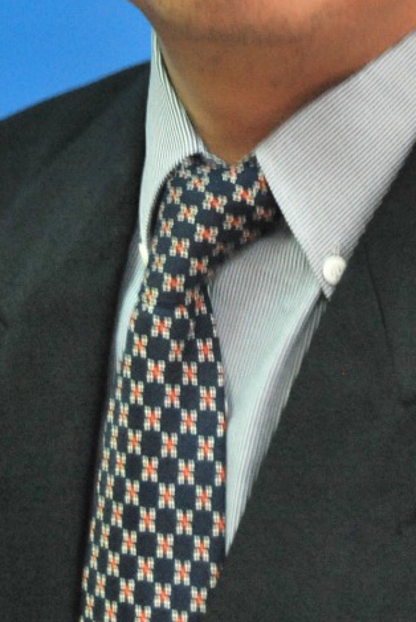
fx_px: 2942
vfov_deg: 11.9
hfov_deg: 8.1
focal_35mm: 170
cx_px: 308
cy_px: -25
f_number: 5.6
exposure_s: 1/15
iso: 1600
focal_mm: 52
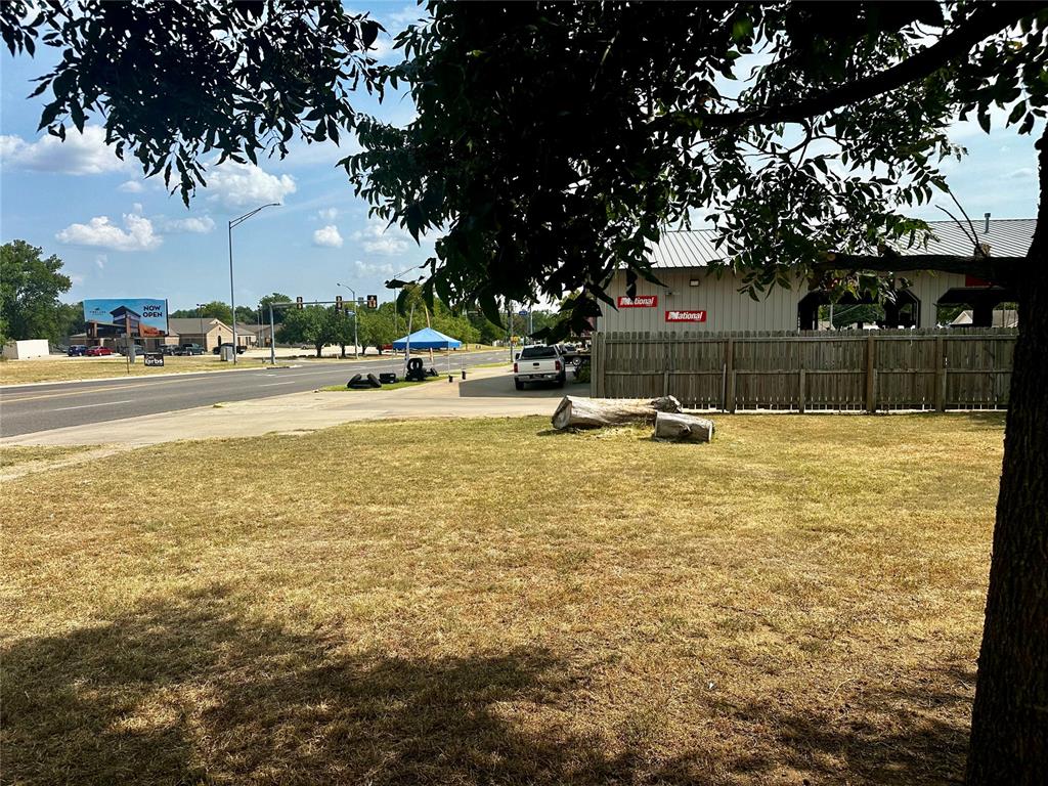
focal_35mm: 24
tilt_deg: -0.3
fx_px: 727
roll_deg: -0.1
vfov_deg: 56.8
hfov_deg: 71.6
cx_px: 524
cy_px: 393
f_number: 1.78
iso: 80
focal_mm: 6.86
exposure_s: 1/4184
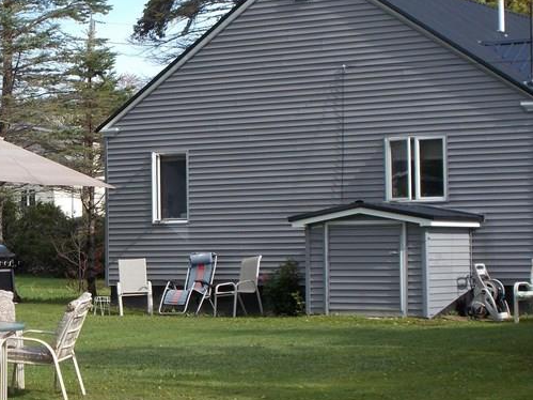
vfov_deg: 12.4
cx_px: 41
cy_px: 201
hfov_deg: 16.3
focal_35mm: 119
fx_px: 1832
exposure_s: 1/250
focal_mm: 10.3
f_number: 4.9
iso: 80
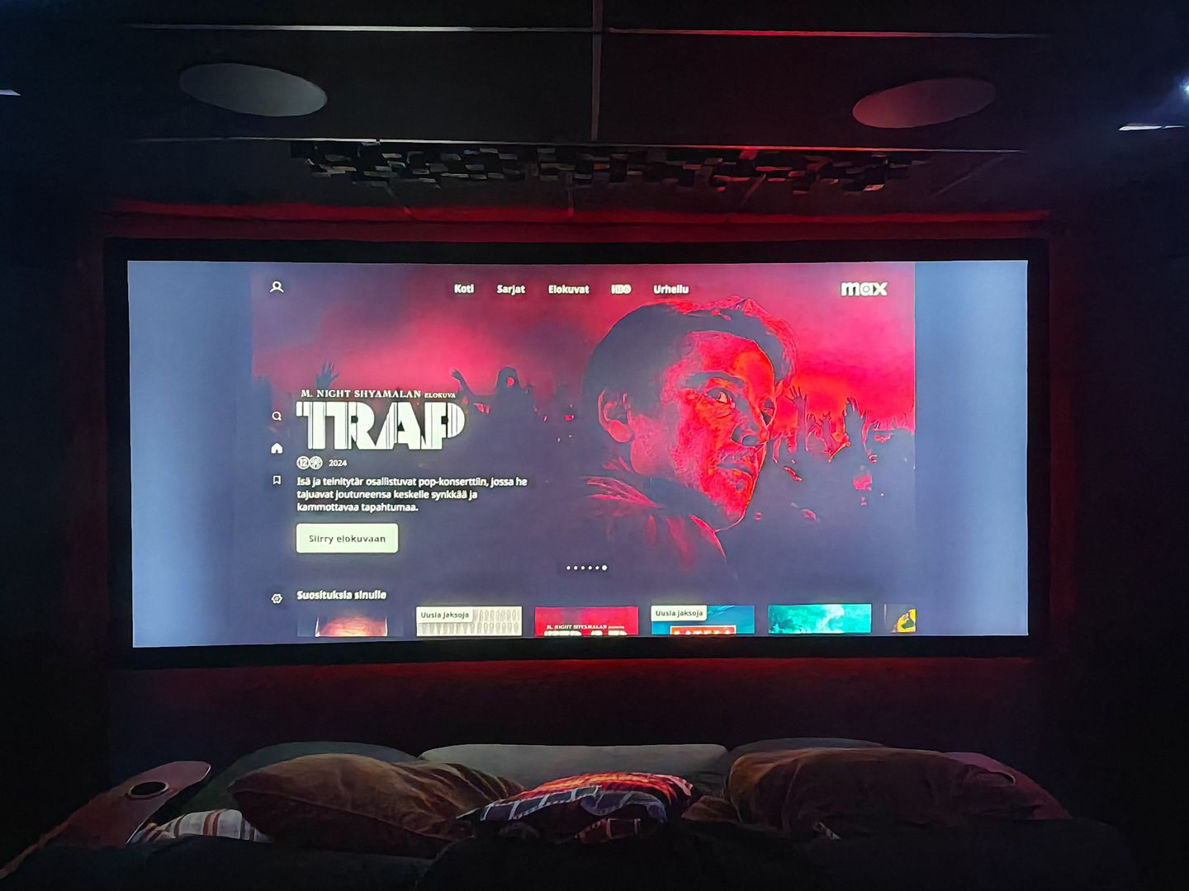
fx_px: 824
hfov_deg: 71.6
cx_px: 594
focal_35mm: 24
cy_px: 446
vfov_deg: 56.8
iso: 1600
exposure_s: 1/20
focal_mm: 1.82
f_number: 2
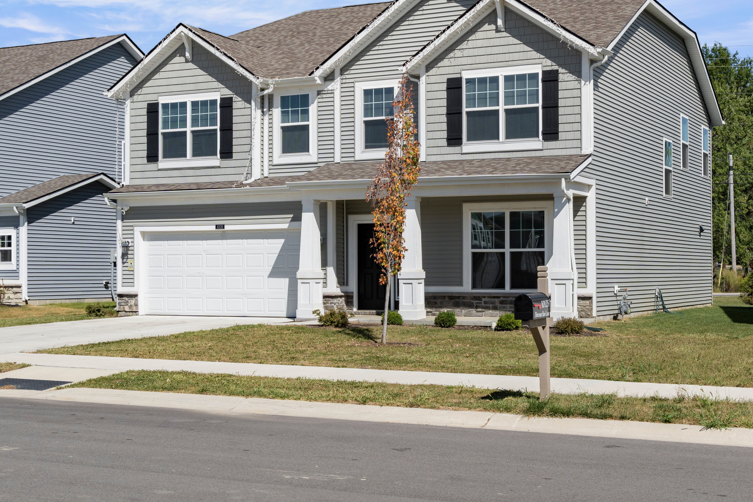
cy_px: 250
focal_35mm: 53
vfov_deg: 25.7
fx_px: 1100
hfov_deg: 37.8
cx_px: 404
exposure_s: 1/1000
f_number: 9
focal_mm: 29
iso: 200
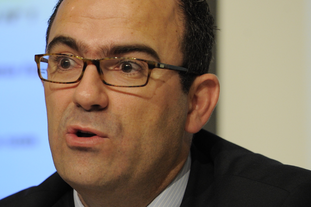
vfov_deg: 4.4
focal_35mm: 311
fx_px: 2684
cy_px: 148
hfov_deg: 6.6
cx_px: 37
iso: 2500
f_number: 4
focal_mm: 160
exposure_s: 1/320
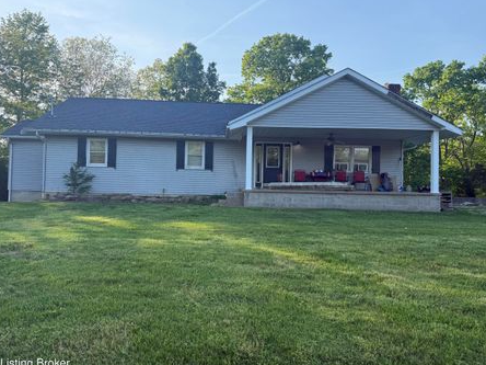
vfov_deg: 51.3
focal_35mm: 27
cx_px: 235
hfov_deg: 65.3
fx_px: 379
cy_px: 176
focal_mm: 6.76
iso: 100
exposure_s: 1/1618
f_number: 1.78
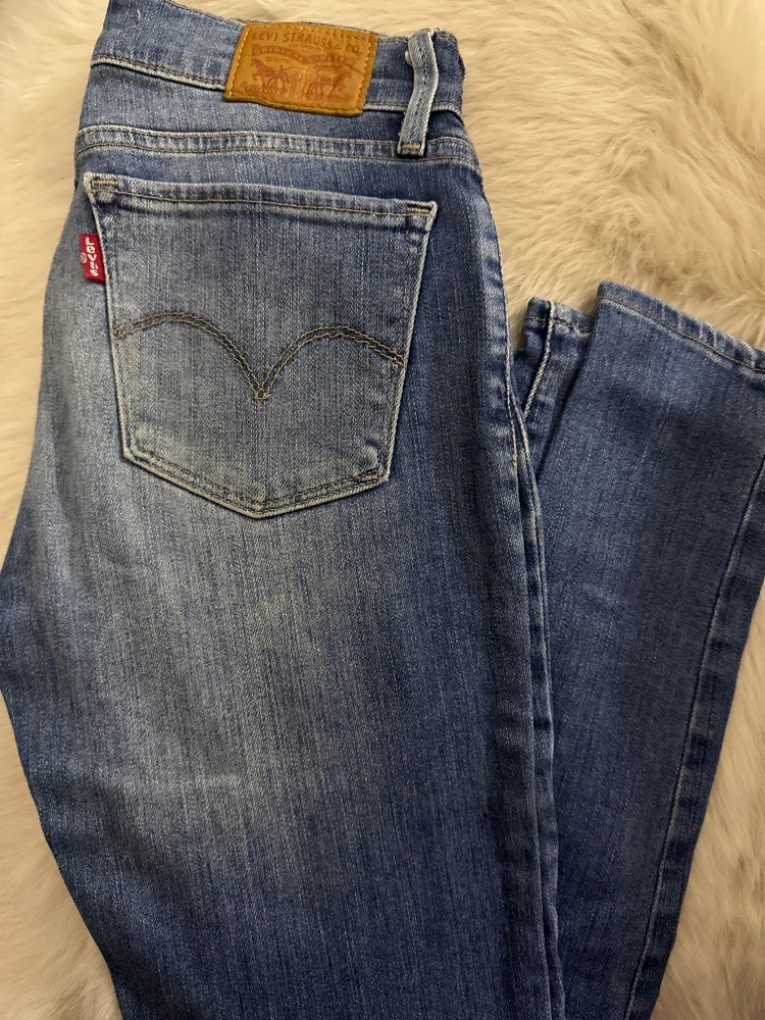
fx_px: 707
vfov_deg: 71.6
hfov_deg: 56.8
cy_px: 510
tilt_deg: -70.6
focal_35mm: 24
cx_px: 382
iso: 1000
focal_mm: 6.86
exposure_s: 1/33
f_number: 1.78
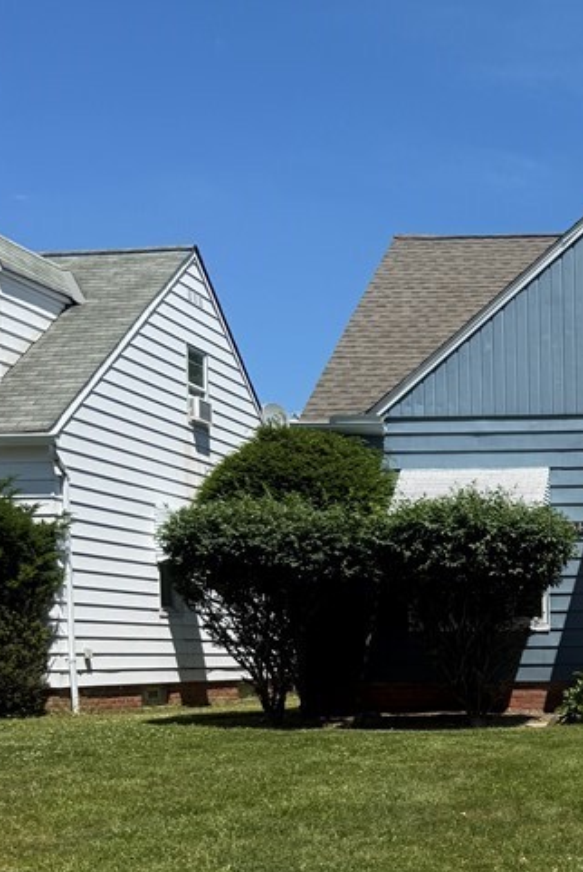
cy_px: 738
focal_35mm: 53
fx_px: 1286
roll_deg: +0.7
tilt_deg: -2.5
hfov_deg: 23.7
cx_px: 668
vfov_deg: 35.8
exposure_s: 1/5319
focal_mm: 6.76
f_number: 1.78
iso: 80
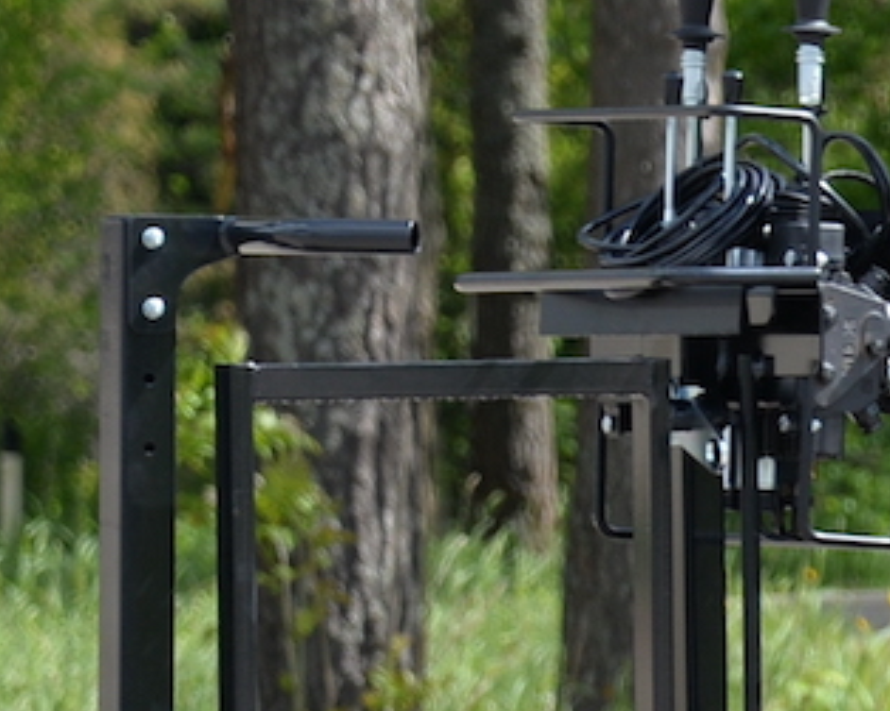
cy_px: 758
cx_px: 2758
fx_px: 16747
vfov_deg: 2.4
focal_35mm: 636
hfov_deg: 3.0
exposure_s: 1/500
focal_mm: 85
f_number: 4.5
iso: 100
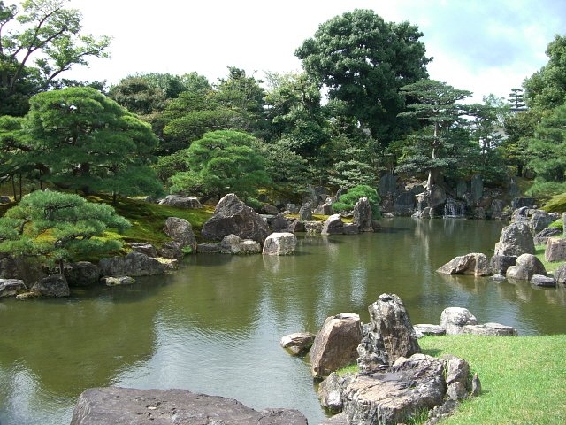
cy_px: 212
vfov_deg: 37.7
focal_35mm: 38
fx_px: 621
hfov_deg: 49.0
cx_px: 283
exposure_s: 1/400
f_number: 2.8
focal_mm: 7.9
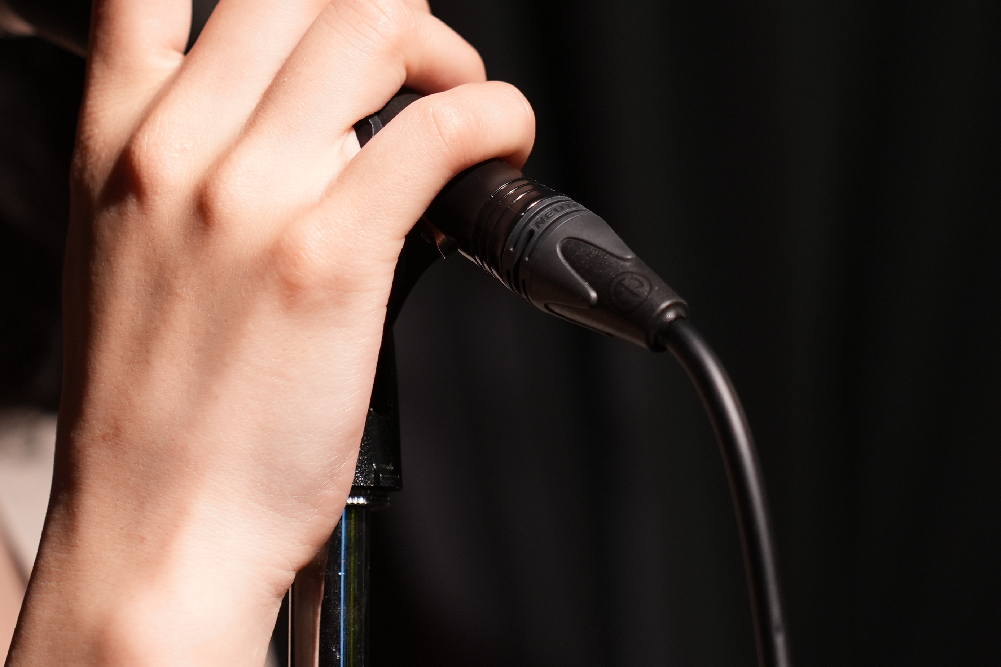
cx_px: 526
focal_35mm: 186
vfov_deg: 7.4
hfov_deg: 11.1
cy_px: 152
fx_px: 5171
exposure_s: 1/250
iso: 640
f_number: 2.8
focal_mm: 75
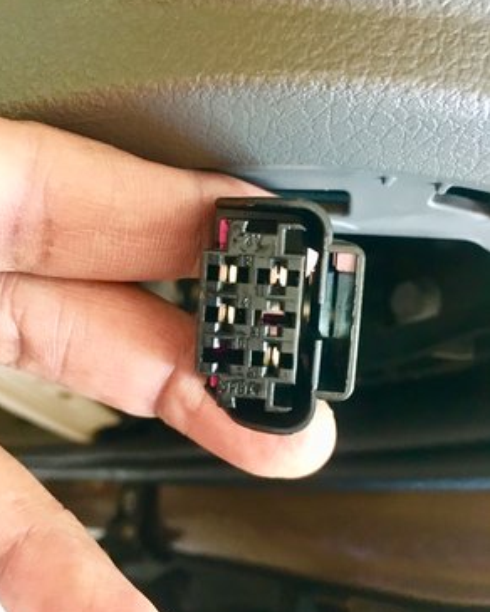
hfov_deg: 47.1
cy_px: 298
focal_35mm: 31
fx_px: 562
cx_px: 240
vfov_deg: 57.2
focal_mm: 4.15
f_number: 2.2
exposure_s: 1/17
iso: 400
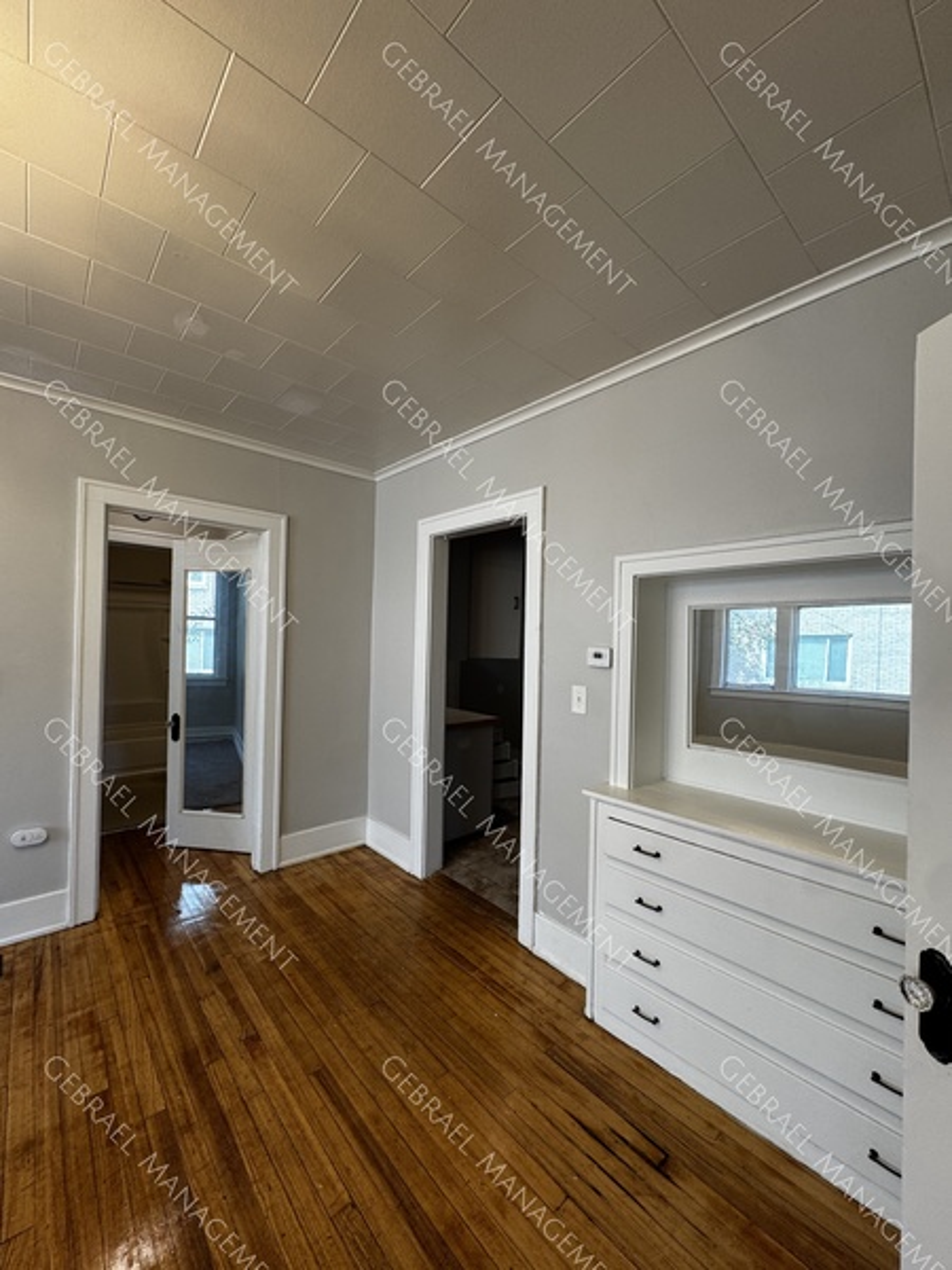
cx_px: 476
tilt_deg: +0.1
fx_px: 513
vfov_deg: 102.1
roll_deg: -1.8
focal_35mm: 14
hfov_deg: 85.7
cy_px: 635
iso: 80
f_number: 2.2
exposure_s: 1/120
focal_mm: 2.22
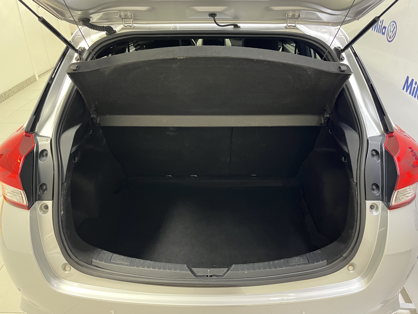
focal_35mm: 27
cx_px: 211
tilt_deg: -29.4
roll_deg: -0.4
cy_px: 155
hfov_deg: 65.3
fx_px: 326
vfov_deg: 51.4
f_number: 1.6
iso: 800
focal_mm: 5.1
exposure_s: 1/30
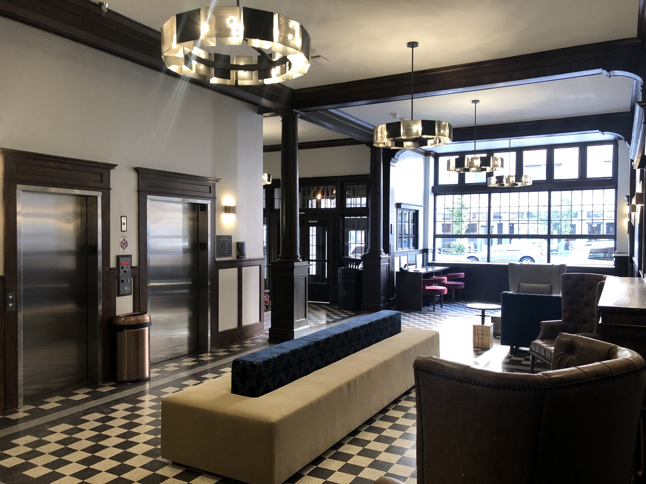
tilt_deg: -2.6
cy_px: 242
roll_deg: +1.0
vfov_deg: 49.7
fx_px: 523
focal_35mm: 28
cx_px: 323
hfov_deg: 63.4
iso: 40
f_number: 1.8
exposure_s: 1/17
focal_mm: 4
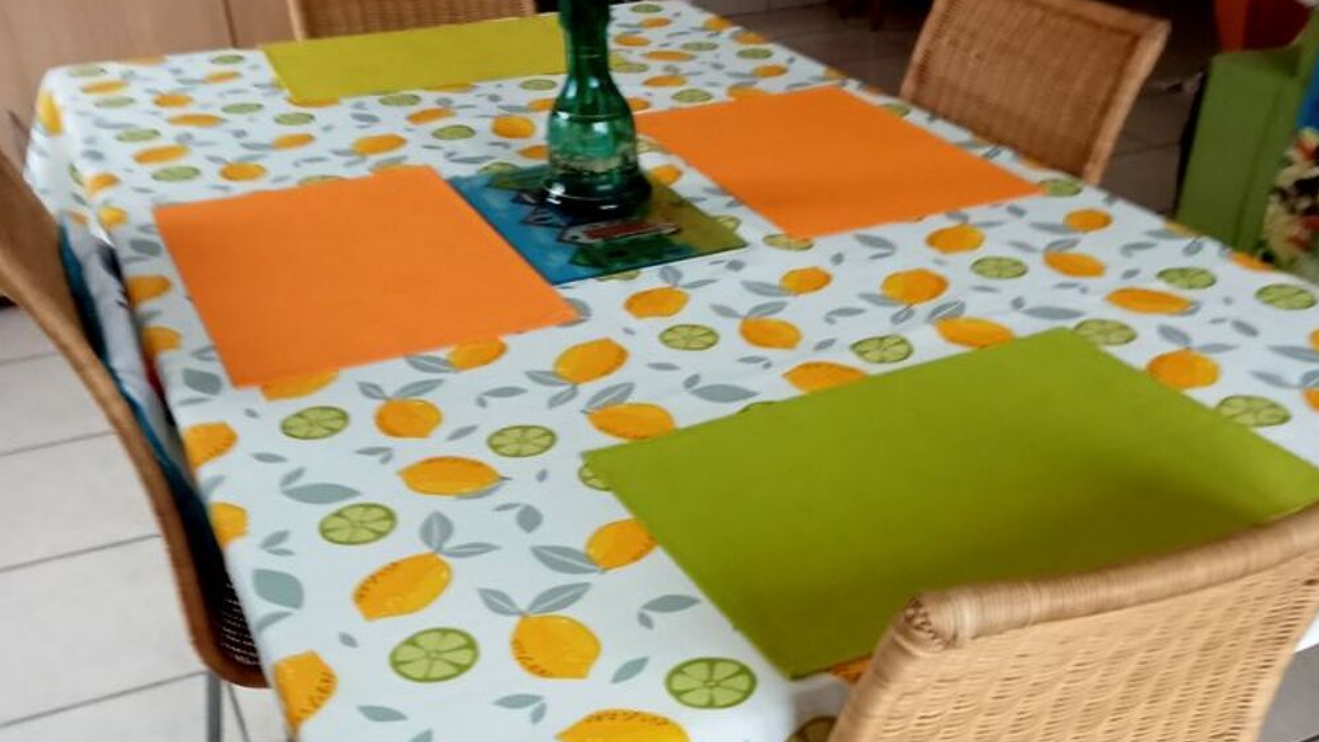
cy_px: 599
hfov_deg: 49.4
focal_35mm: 41
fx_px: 1434
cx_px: 663
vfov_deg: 28.4
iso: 659
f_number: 2.2
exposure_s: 1/33.3
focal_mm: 3.46
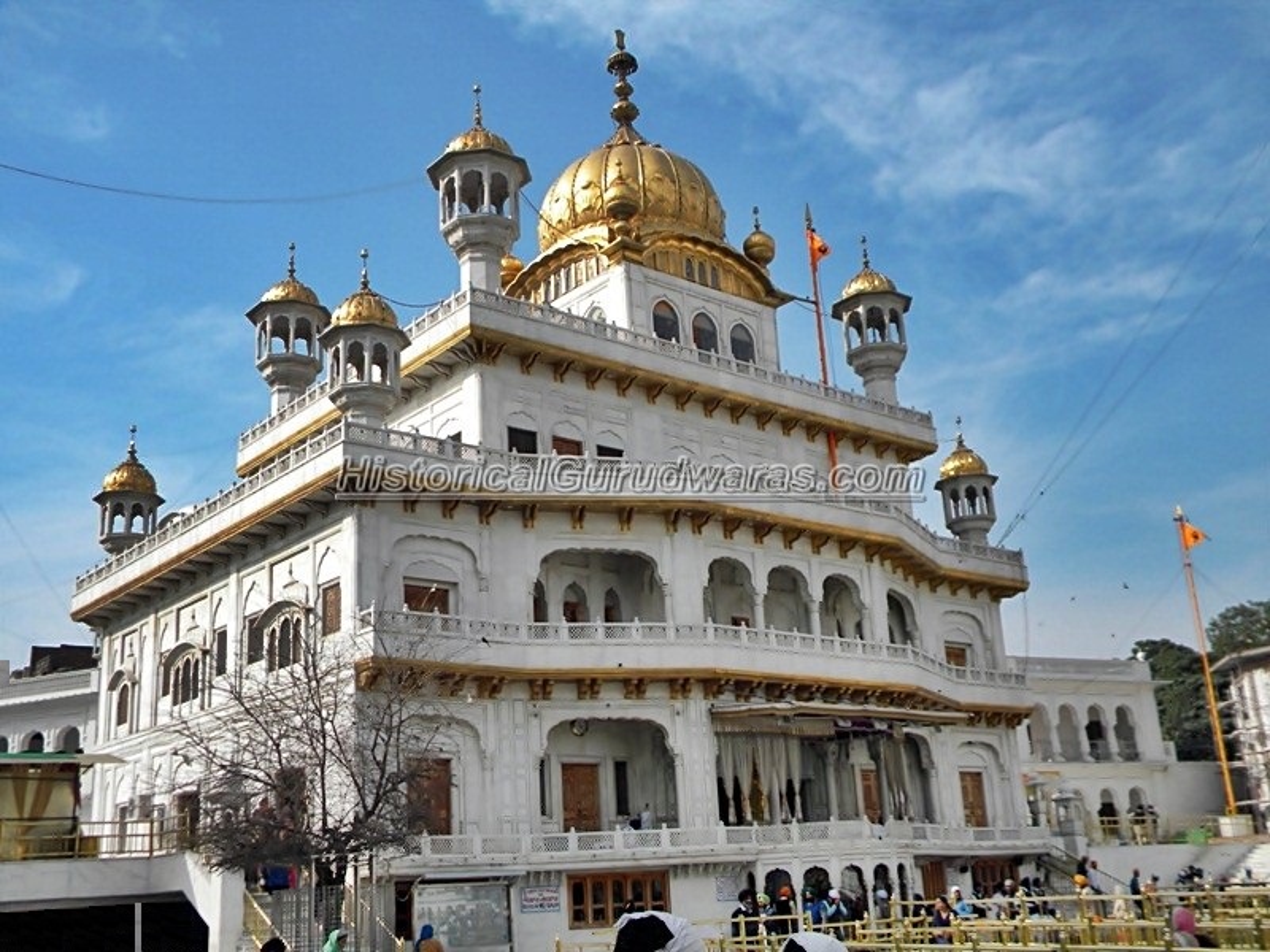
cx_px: 635
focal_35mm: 36
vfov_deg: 39.7
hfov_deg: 51.4
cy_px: 476
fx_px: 1321
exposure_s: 1/235
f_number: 7.4
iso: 80
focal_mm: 6.4
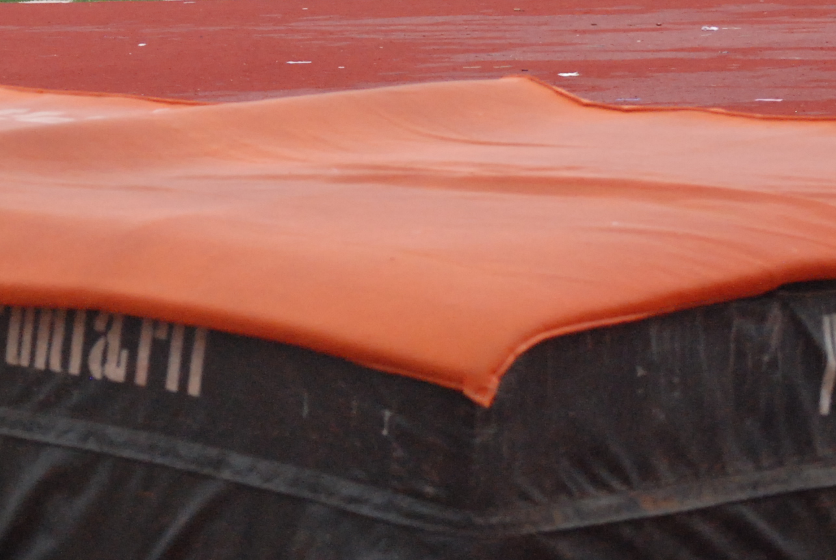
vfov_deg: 4.5
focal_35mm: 307
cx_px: -31
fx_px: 7138
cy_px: -226
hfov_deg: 6.7
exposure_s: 1/800
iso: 1000
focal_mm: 68
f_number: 7.1
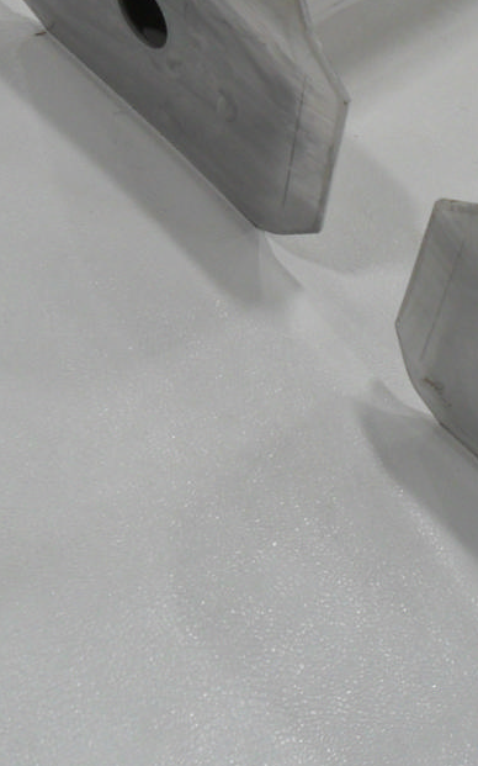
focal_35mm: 59
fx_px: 1230
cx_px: 541
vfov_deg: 34.0
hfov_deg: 20.8
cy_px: 221
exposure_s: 1/30
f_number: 3.5
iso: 120
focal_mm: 4.9
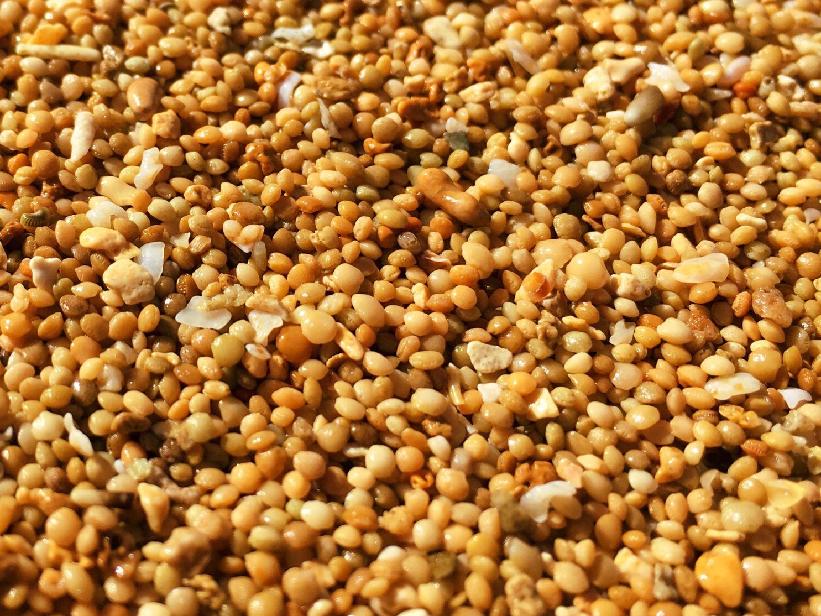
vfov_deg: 28.9
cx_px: 210
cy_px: 206
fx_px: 1186
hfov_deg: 37.3
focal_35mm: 50
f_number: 2.2
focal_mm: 4.15
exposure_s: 1/1600
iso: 25
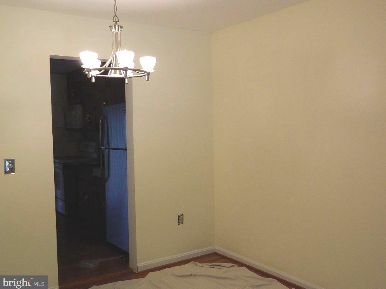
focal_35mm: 36
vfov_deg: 39.7
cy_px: 143
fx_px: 401
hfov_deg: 51.3
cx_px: 198
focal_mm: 6.2
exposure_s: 1/100
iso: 400
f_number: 3.3
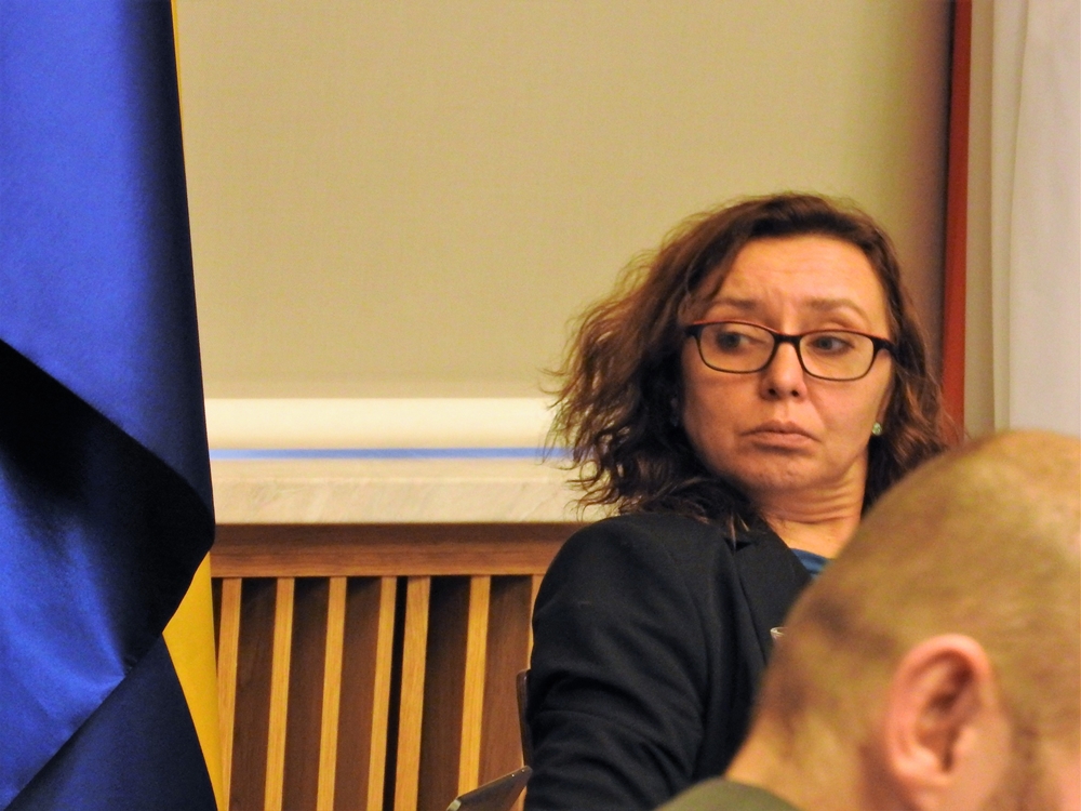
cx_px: 540
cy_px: 406
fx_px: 10305
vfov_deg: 4.5
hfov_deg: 6.0
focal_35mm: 330
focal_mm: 59.1
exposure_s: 1/25
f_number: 5.5
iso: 800
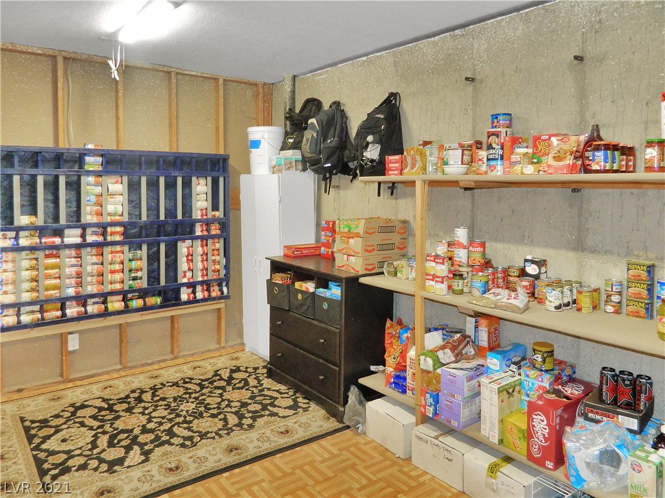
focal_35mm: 25
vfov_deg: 54.9
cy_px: 249
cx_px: 332
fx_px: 480
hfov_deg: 69.4
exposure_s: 1/30
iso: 200
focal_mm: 4.5
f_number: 3.1
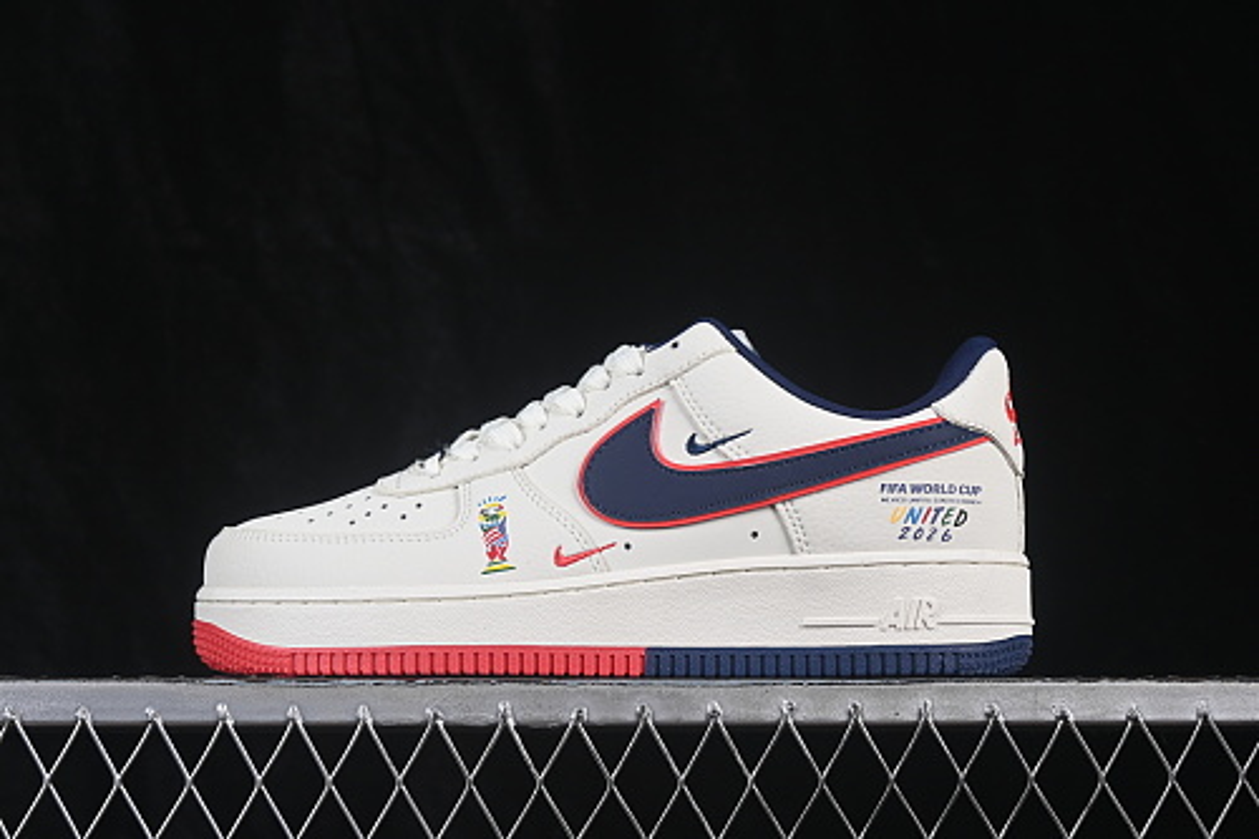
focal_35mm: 75
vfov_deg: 18.2
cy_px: 420
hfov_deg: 27.0
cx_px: 630
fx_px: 2622
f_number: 8
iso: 160
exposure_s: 1/80
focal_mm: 50
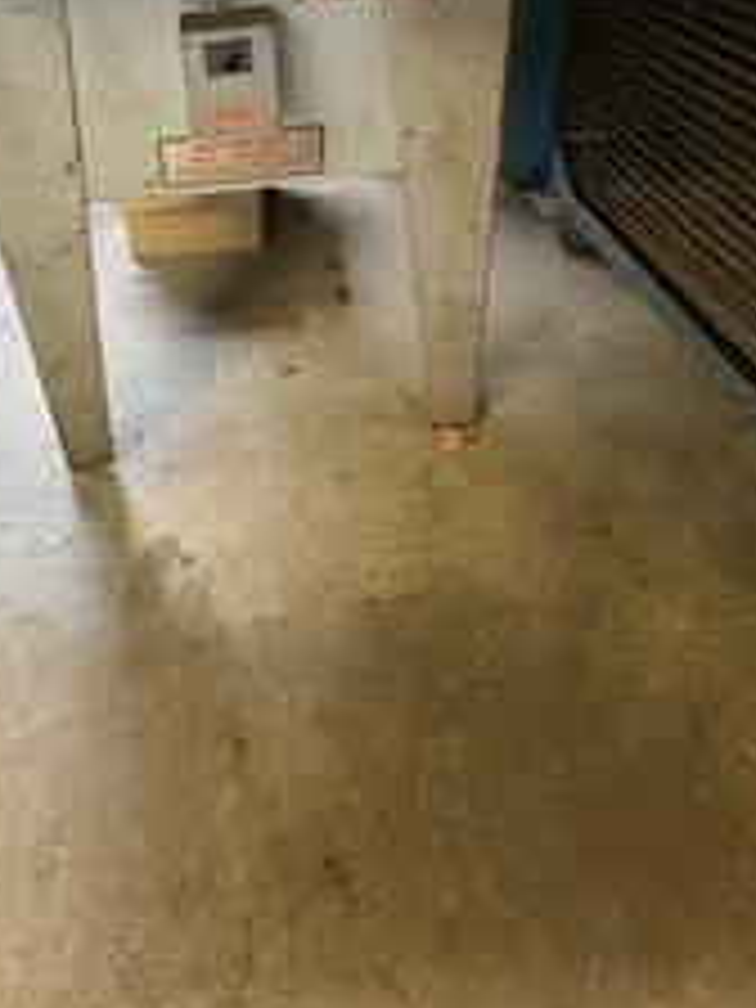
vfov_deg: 61.8
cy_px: 162
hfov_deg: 53.6
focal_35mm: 25
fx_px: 728
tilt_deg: -26.6
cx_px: 243
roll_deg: +5.9
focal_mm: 2.22
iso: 500
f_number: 2.2
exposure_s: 1/60
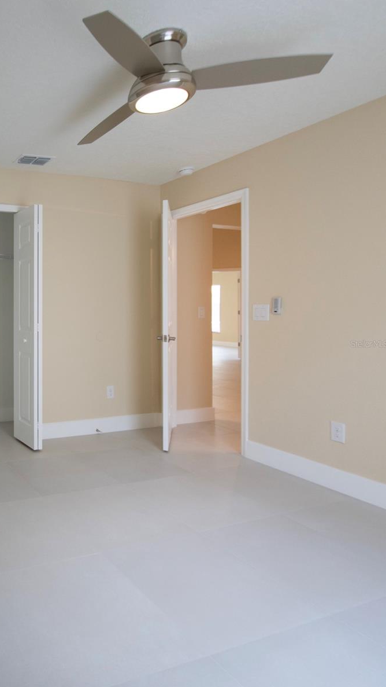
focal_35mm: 18
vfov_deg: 92.7
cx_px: 159
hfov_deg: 60.6
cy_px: 344
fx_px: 327
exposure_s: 1/80
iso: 250
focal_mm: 11.5
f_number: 3.5
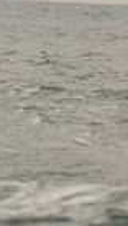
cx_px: -341
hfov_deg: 0.9
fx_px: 7924
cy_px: -45
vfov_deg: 1.6
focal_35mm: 1318
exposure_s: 1/800
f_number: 5
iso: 200
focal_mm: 200
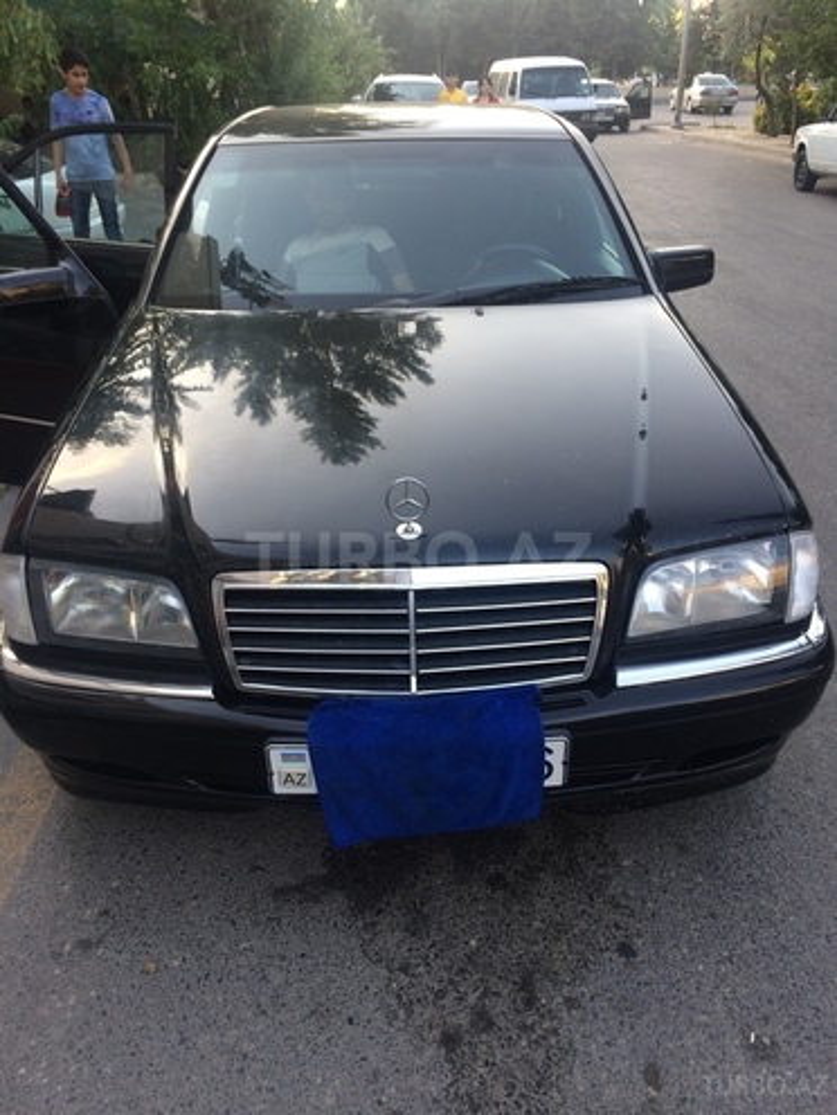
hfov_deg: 48.2
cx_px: 418
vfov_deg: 61.7
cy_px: 558
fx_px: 935
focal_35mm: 29
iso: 40
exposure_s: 1/100
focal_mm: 4.15
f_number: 2.2
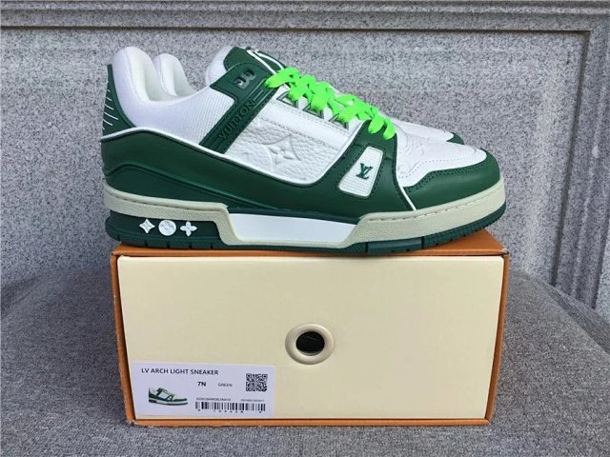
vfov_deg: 45.4
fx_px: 546
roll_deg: +0.3
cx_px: 305
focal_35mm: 31
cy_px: 228
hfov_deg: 58.4
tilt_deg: -15.9
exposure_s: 1/452
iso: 25
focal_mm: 3.3
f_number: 2.4
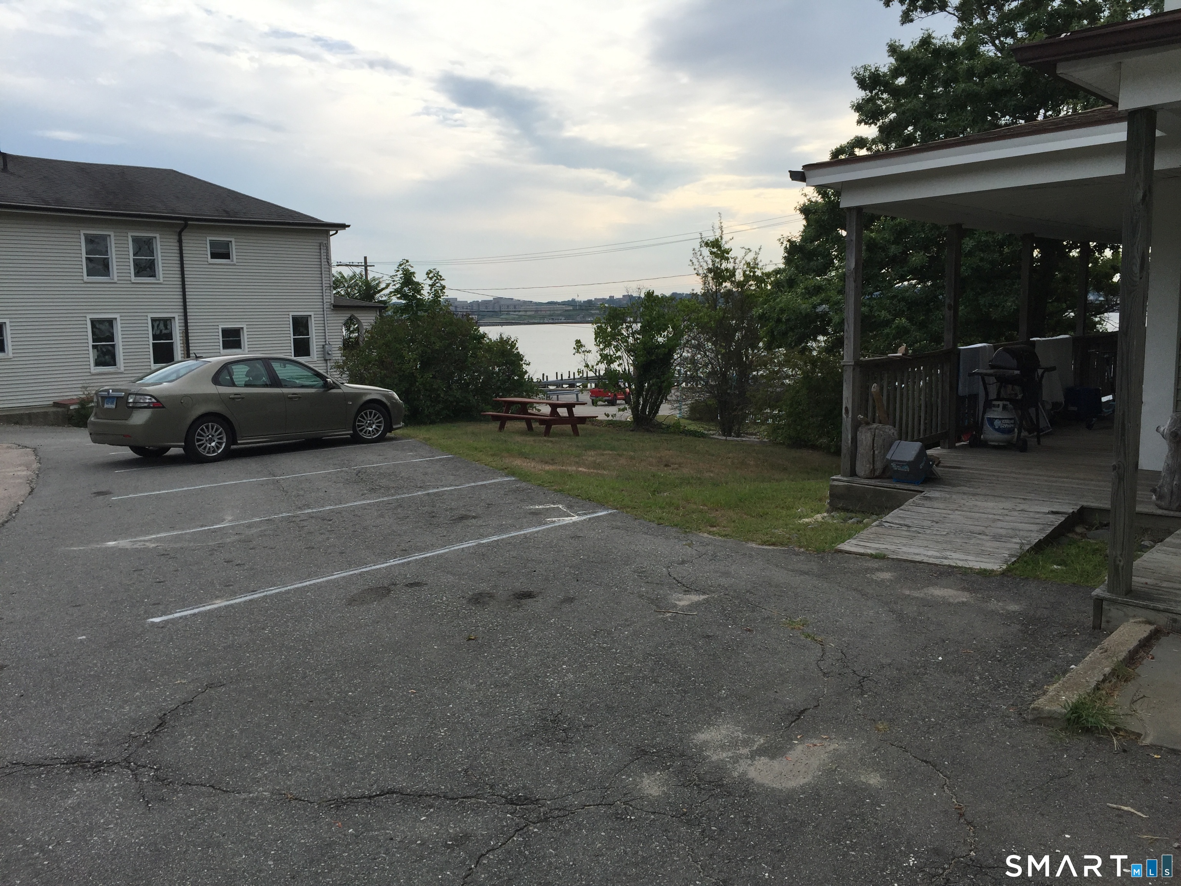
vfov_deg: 48.2
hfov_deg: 61.7
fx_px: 989
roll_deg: +0.3
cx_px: 590
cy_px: 443
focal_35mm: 29
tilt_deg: -7.2
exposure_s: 1/1799
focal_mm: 4.15
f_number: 2.2
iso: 32
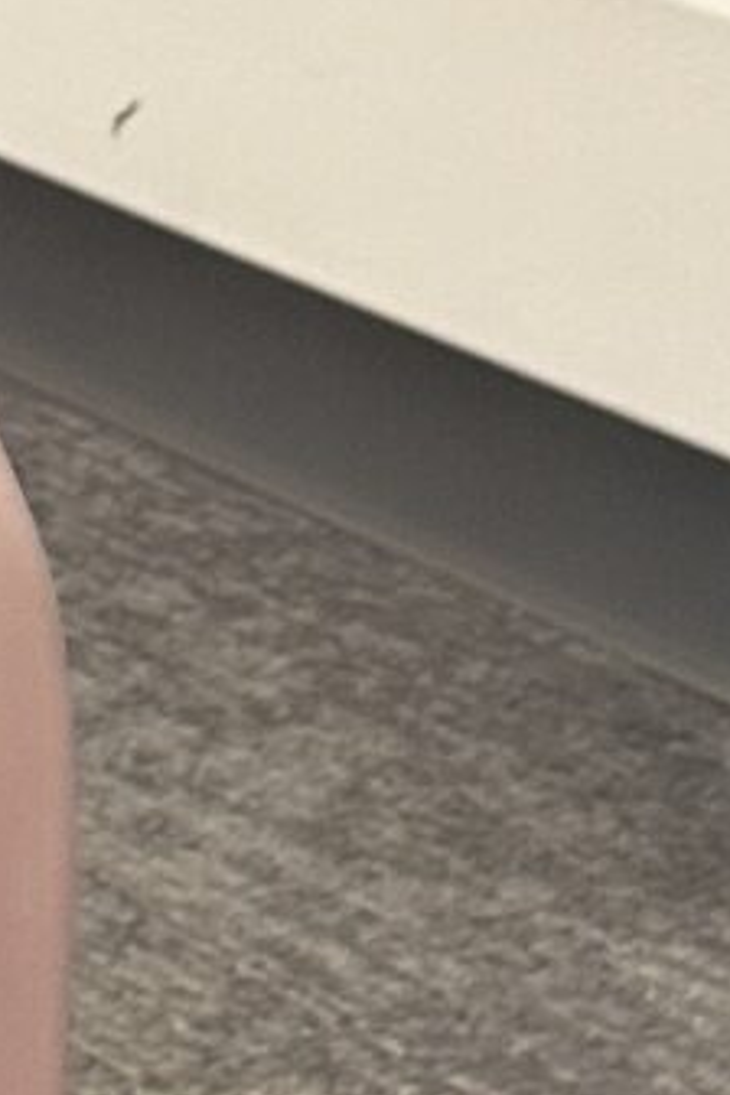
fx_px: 5779
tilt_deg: -25.9
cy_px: 1173
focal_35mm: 190
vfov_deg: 10.7
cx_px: -1271
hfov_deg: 6.7
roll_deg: -0.5
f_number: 1.78
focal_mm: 6.86
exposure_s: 1/60
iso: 200
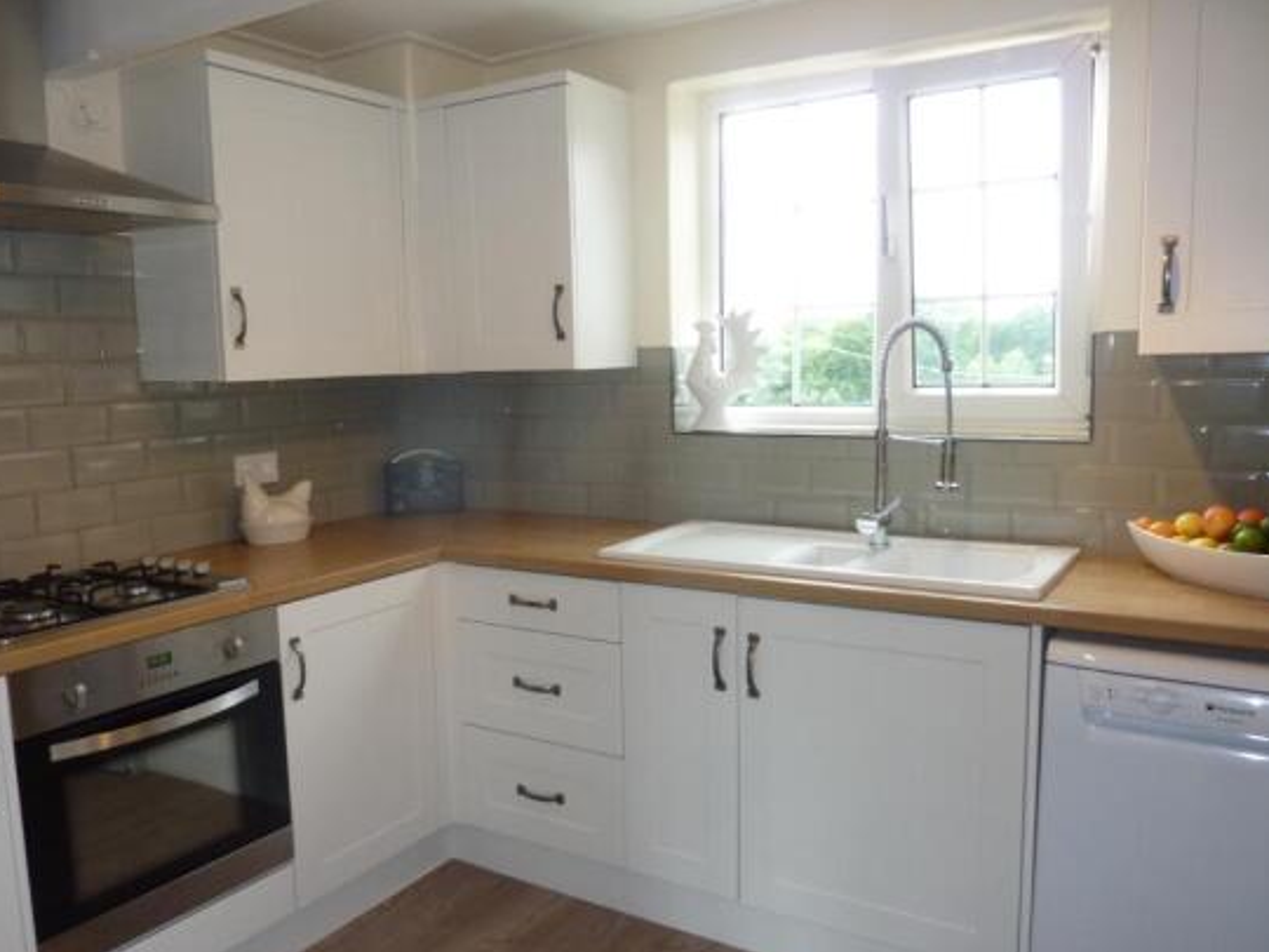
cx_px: 596
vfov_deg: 51.3
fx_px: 990
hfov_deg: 65.3
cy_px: 507
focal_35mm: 27
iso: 100
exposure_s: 1/30
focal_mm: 4.1
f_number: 3.3
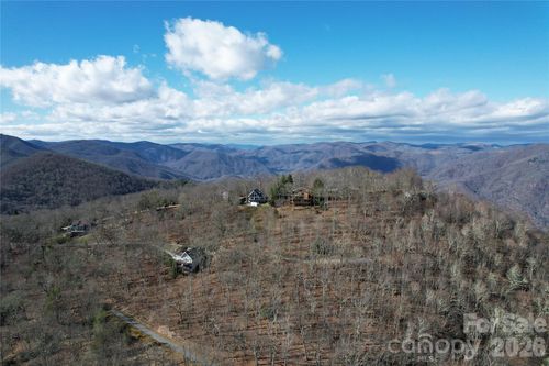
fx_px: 335
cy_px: 183
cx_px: 274
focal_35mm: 22
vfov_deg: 57.2
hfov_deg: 78.6
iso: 200
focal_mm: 8.38
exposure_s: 1/2000
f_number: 2.8
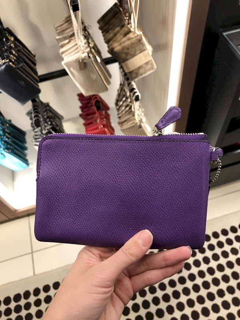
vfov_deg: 63.4
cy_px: 160
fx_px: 259
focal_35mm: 28
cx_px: 120
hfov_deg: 49.7
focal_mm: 3.99
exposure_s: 1/24
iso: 32
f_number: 1.8
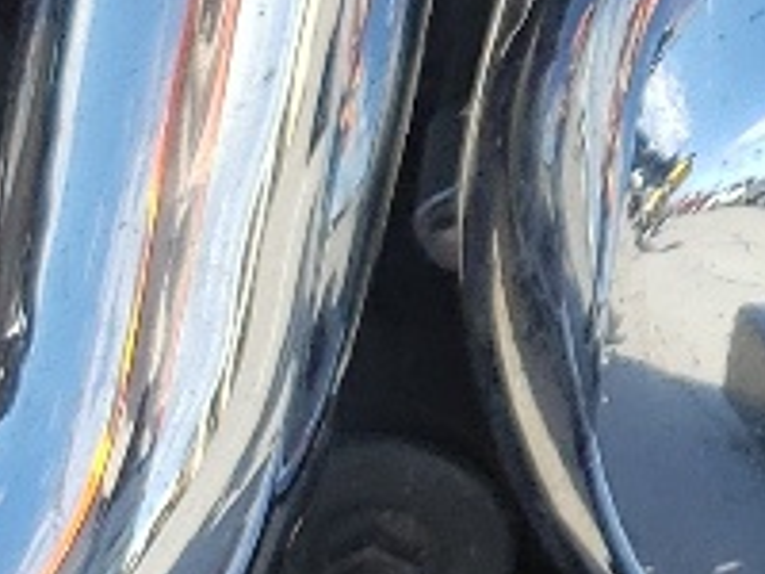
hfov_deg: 9.1
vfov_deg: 6.8
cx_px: 1411
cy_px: -750
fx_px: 4597
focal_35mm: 208
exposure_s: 1/1111
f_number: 1.5
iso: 50
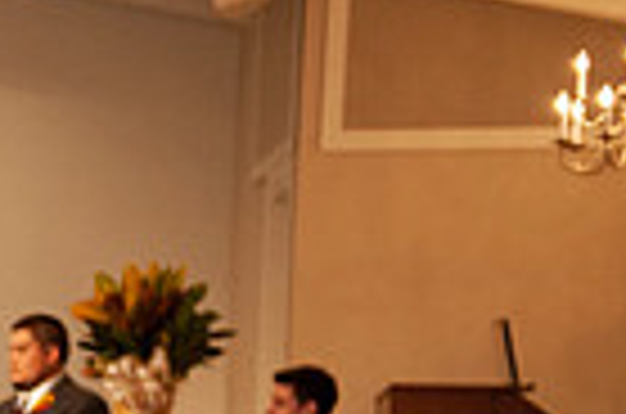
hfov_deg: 9.6
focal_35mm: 201
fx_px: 3487
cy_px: 634
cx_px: -581
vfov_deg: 6.7
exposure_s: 1/200
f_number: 2.8
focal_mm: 48
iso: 1000
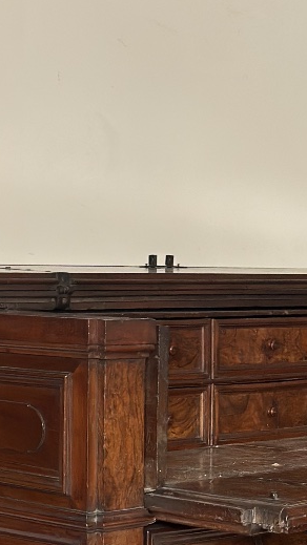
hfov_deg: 10.0
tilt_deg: -12.0
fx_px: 1751
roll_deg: -2.5
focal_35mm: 121
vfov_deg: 17.1
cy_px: 607
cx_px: 251
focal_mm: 6.86
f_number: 1.78
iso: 250
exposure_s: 1/60
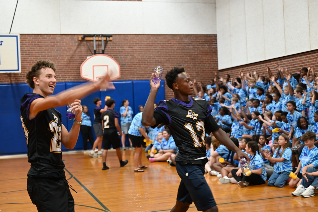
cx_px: 159
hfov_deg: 38.2
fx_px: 459
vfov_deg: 25.9
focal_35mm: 52
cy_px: 106
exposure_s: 1/125
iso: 1600
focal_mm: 52
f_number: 2.8
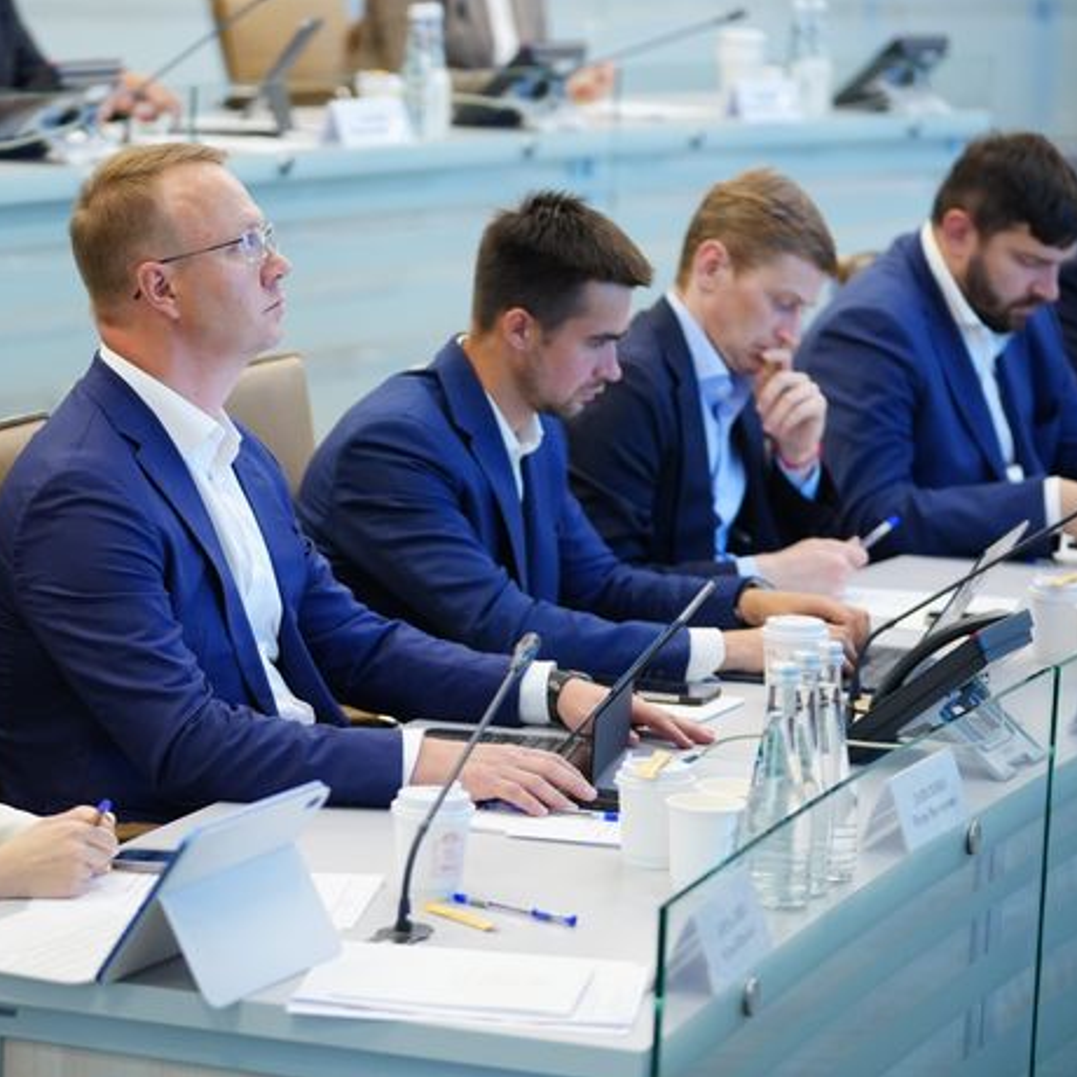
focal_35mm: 129
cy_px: 538
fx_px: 4541
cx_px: 345
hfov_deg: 13.5
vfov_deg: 13.5
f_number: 2.8
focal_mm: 100
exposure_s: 1/250
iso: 2500
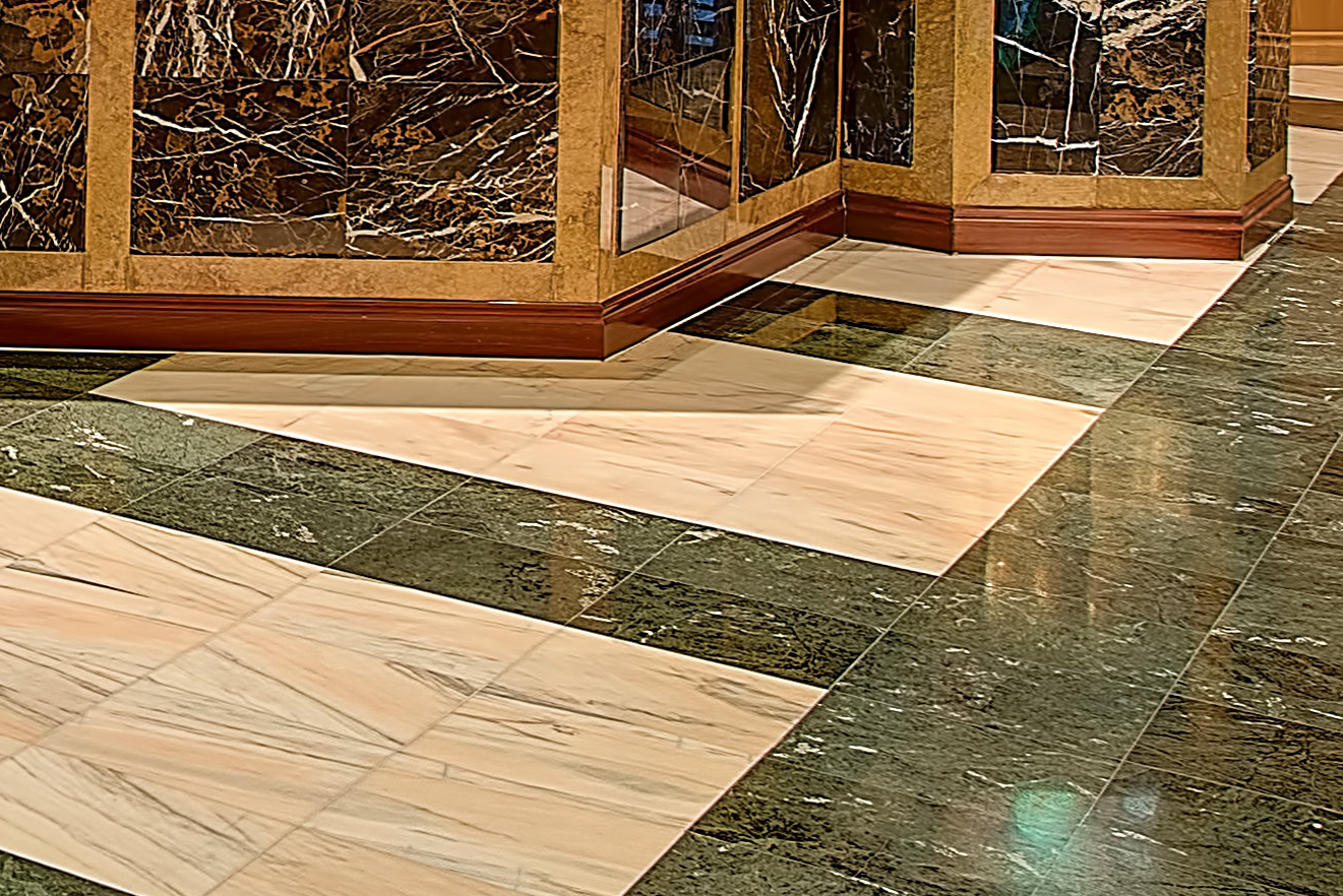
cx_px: -1103
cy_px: -360
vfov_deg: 16.3
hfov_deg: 19.3
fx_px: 2911
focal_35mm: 78
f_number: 8
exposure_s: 1/1.25
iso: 100
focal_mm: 14
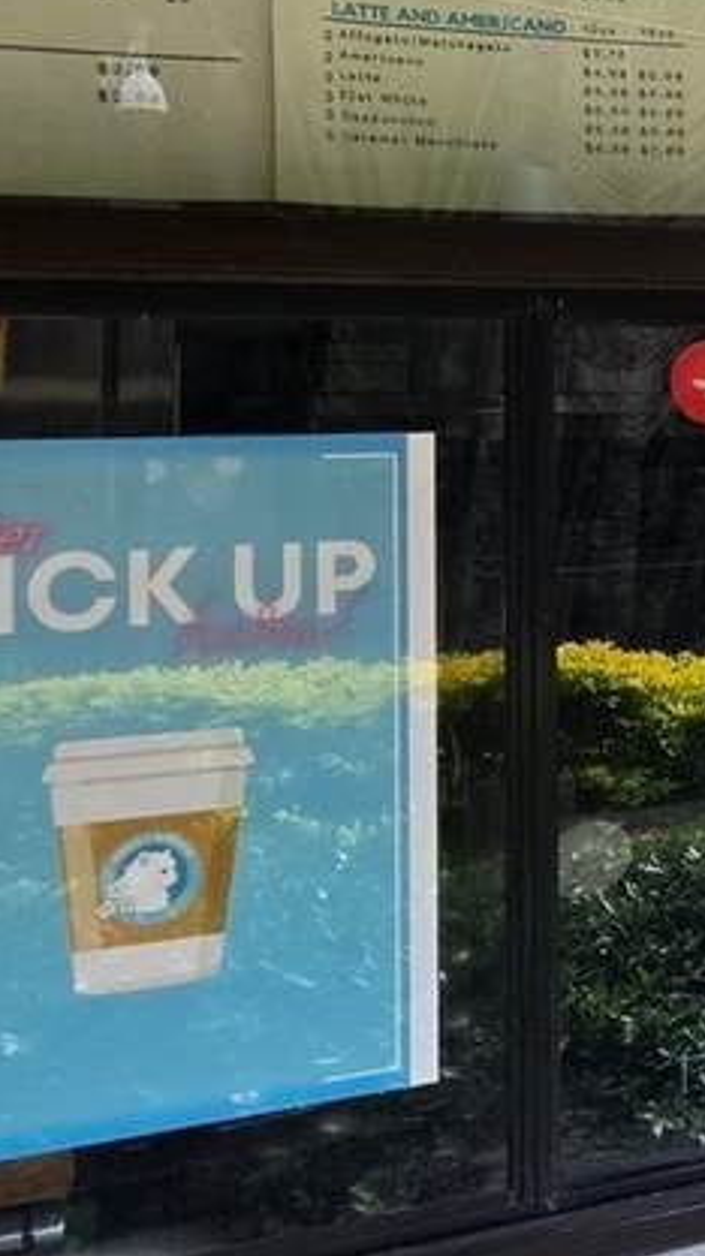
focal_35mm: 77
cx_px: 1585
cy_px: 247
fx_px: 2564
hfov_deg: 12.8
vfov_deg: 27.0
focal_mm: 5.4
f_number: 1.8
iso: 125
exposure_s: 1/180
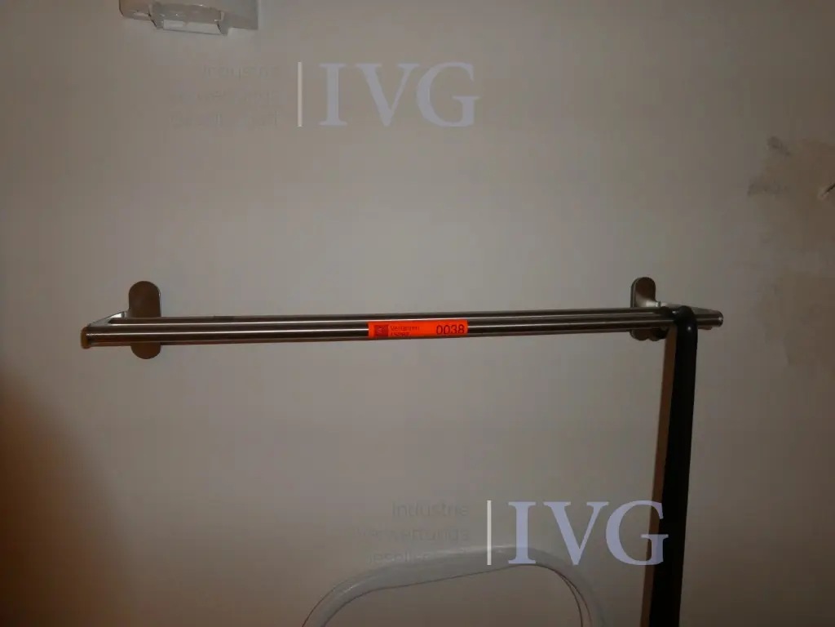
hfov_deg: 71.6
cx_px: 418
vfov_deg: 56.8
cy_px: 314
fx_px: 579
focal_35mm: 24
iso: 250
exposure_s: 1/60
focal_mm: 4.3
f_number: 3.3
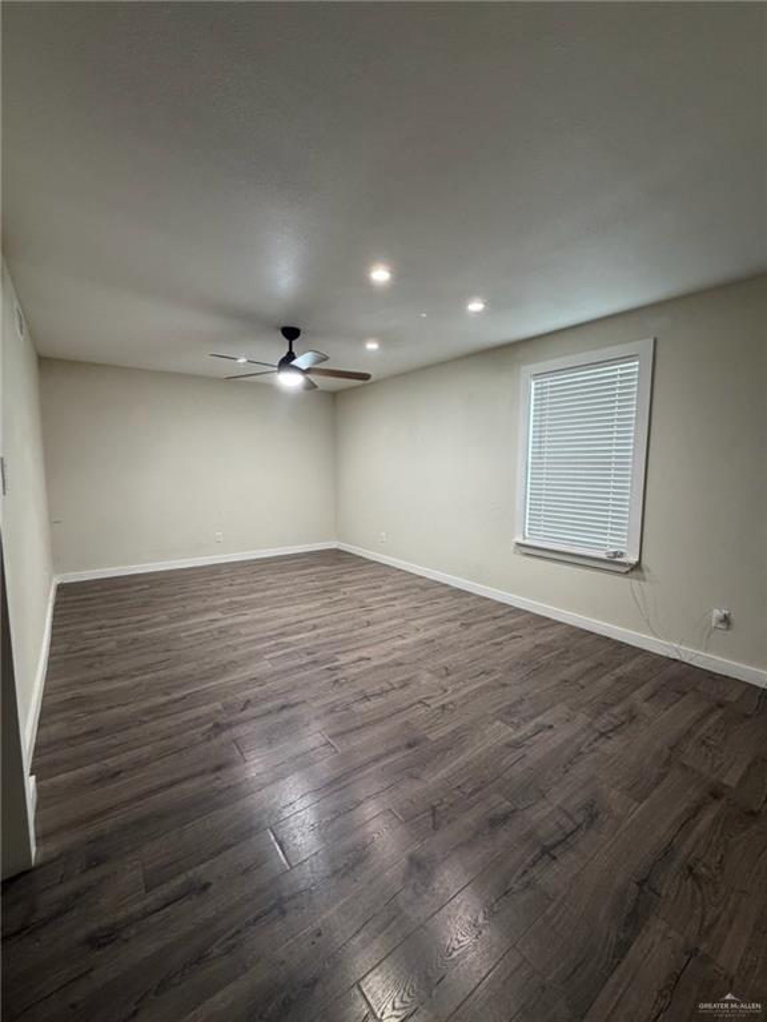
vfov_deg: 102.1
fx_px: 414
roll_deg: -0.6
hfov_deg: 85.7
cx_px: 384
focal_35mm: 14
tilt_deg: -6.0
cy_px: 511
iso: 250
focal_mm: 2.22
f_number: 2.2
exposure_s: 1/60
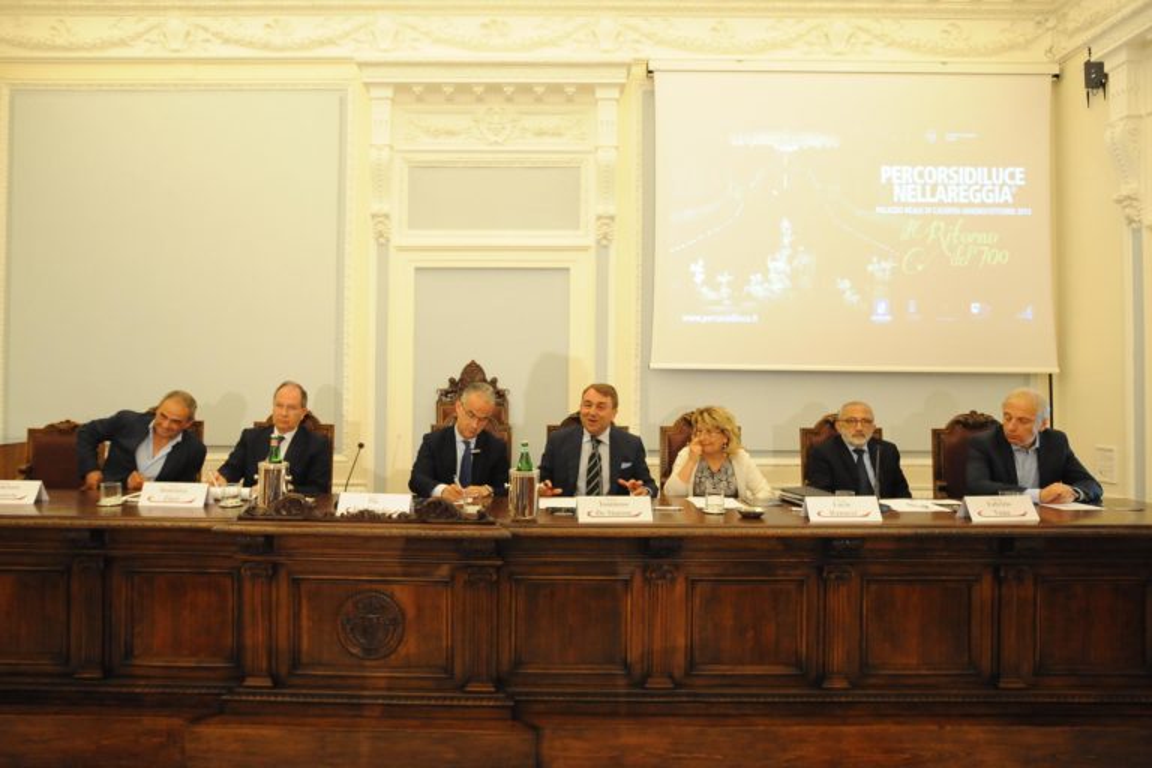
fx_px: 640
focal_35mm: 20
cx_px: 576
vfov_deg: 61.9
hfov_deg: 84.0
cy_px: 384
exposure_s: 1/60
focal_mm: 20
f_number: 3.2
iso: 4000
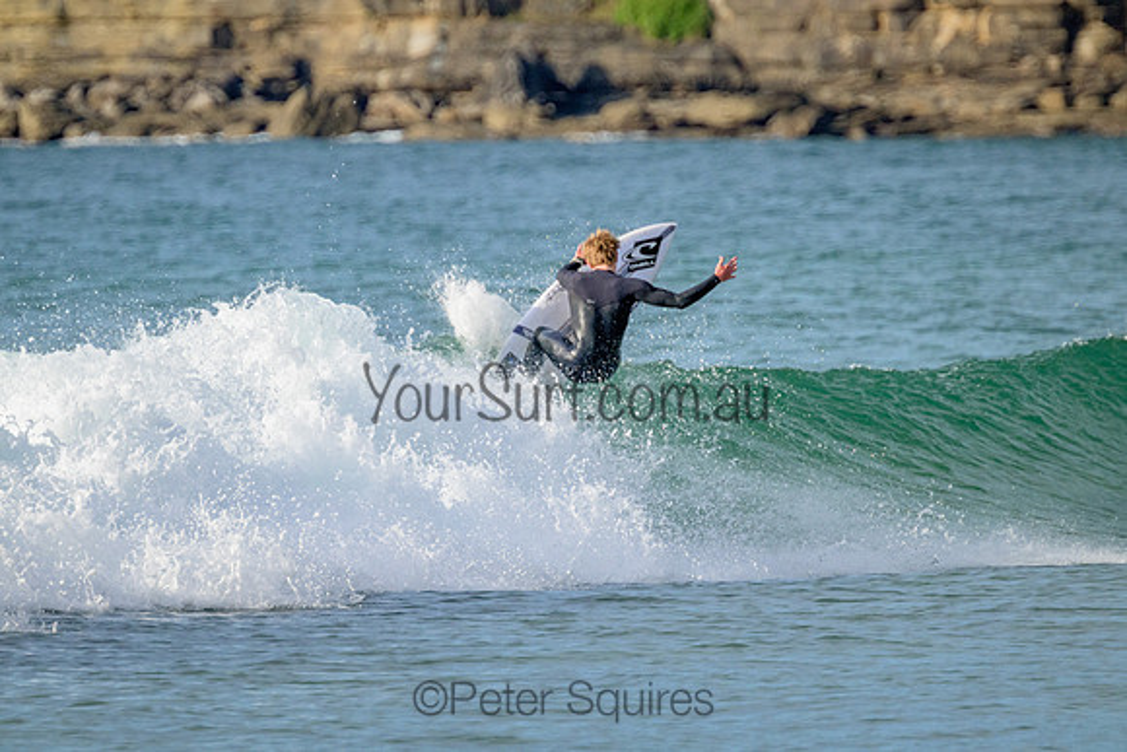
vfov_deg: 1.7
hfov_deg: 2.6
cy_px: 376
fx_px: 25049
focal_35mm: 800
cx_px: 564
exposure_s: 1/1250
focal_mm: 800
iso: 2200
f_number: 11
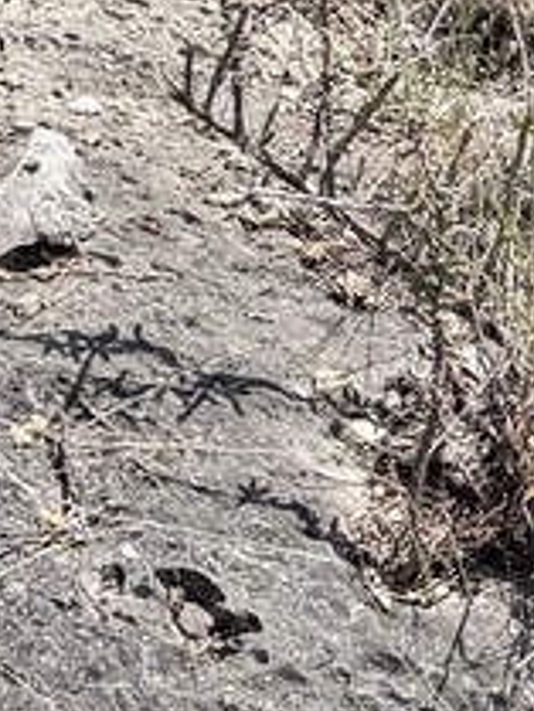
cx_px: -684
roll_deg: +2.7
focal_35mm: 165
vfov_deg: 11.1
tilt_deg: -11.2
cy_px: -609
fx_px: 3390
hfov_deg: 8.4
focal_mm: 6.76
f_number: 1.78
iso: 80
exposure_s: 1/2445
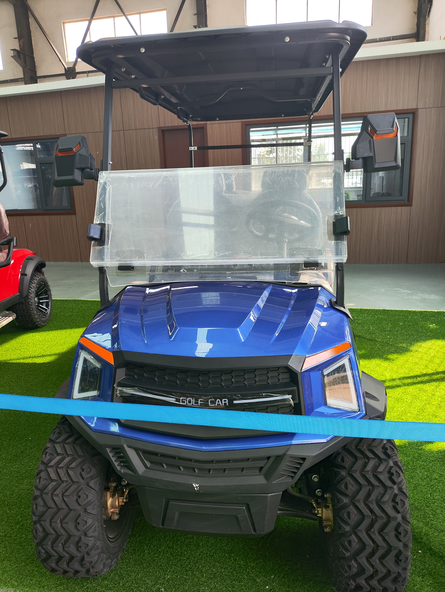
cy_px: 296
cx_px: 222
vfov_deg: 71.6
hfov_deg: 56.9
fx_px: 411
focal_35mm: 24
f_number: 1.8
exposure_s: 1/100
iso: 50
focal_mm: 4.68
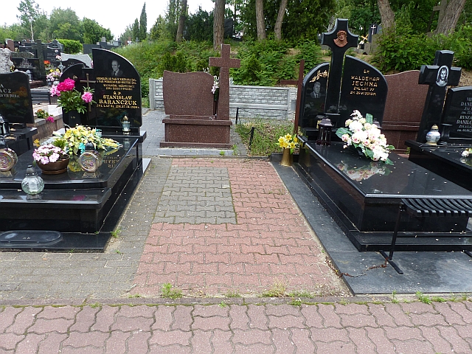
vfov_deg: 54.9
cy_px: 177
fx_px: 341
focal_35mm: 25
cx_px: 236
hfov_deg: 69.4
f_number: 4
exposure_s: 1/320
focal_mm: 4.5
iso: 100
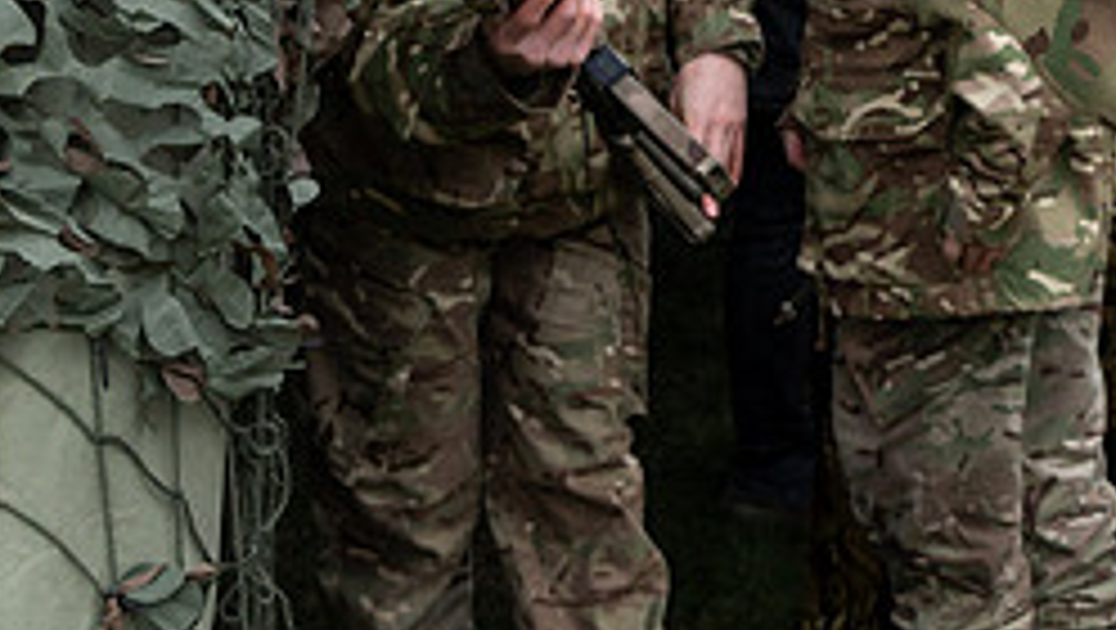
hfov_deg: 19.7
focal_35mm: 102
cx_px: 1348
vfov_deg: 11.6
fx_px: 3021
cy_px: -173
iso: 250
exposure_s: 1/250
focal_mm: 36
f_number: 7.1
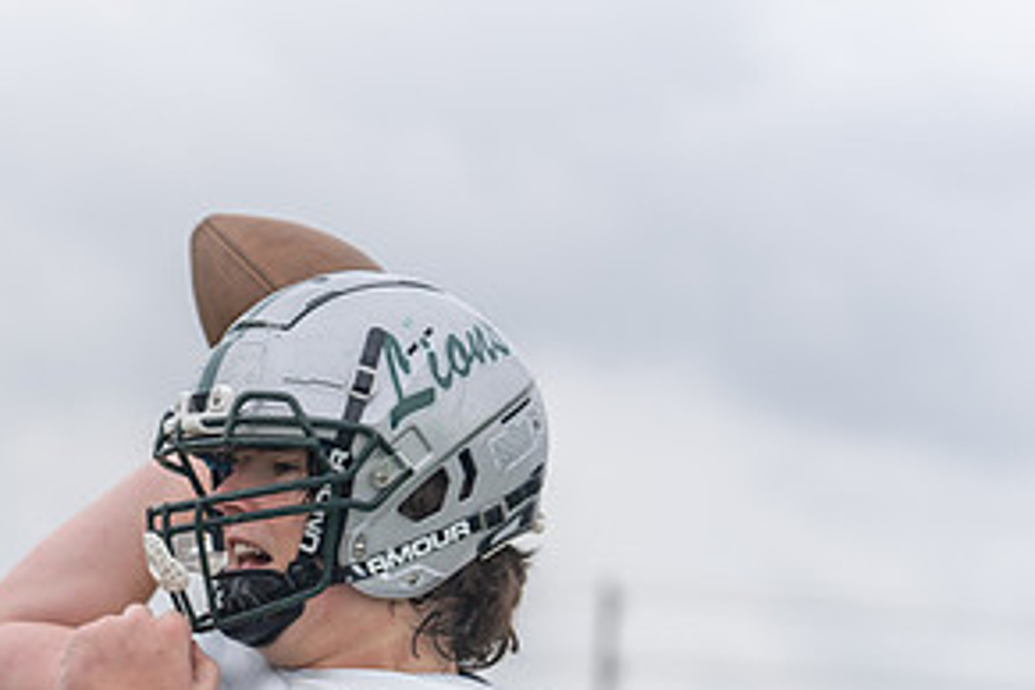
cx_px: 31
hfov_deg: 9.3
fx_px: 6325
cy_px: 686
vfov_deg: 6.2
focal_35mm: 220
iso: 250
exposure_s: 1/1250
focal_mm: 95
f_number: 3.5
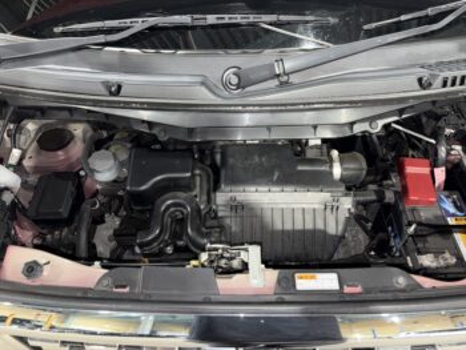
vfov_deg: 53.1
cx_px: 233
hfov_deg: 67.3
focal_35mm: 26
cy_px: 175
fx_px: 350
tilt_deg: -50.8
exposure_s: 1/9
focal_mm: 5.96
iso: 64
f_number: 1.6
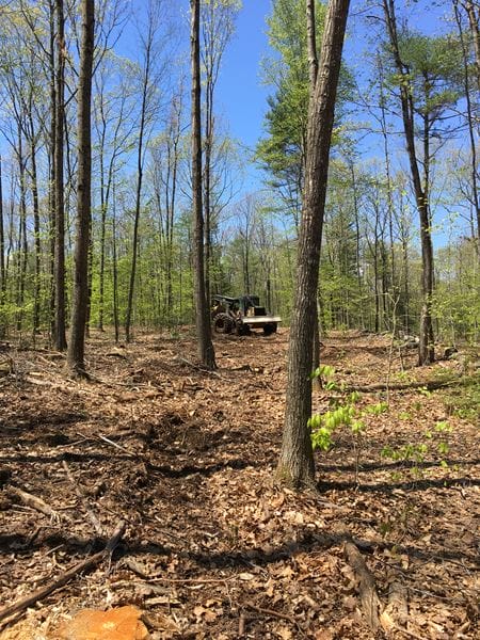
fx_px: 536
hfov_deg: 48.2
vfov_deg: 61.7
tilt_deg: -0.8
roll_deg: +1.6
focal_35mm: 29
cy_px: 320
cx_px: 240
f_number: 2.2
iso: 25
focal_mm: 4.15
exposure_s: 1/894
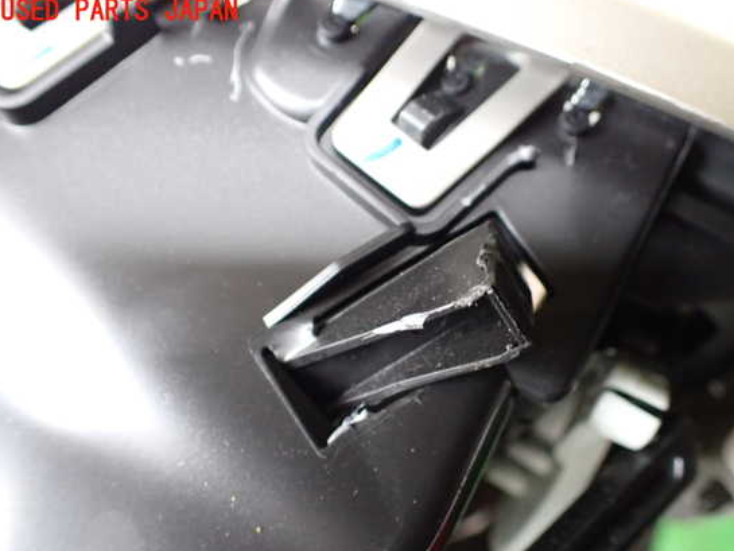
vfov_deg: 42.9
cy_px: 298
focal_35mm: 33
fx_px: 700
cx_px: 397
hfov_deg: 55.3
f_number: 2.3
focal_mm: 5.4
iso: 1000
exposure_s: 1/30
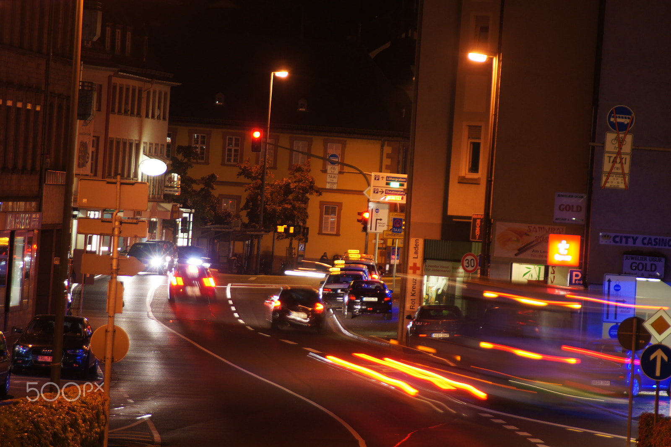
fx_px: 5589
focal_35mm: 300
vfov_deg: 4.6
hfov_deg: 6.9
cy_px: 224
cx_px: 336
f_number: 8
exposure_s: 1.6
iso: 200
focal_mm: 200
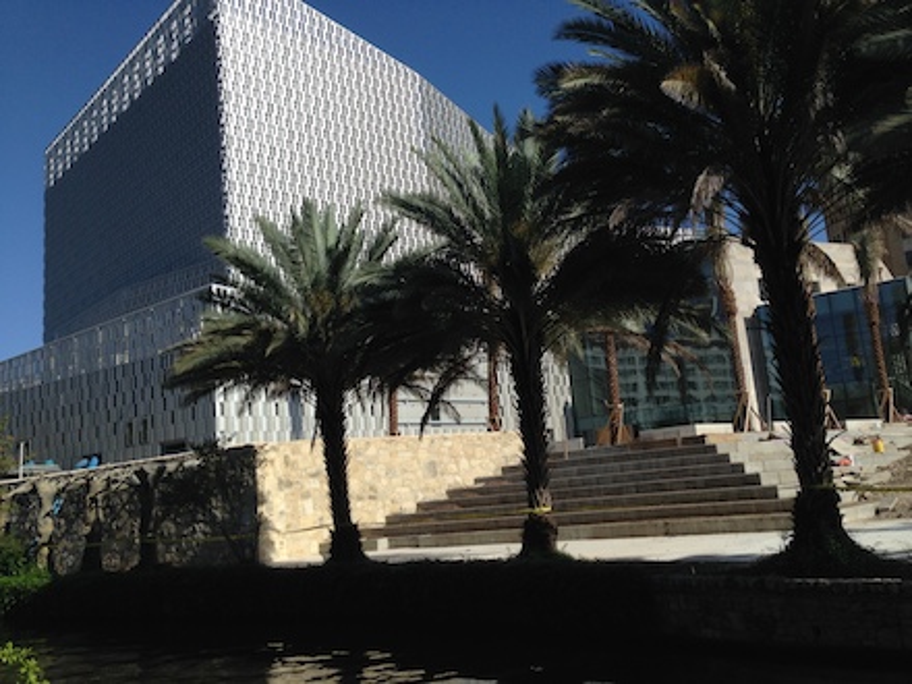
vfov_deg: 42.9
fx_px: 869
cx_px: 456
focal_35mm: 33
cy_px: 342
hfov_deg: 55.4
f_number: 2.4
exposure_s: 1/2169
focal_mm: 4.12
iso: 50
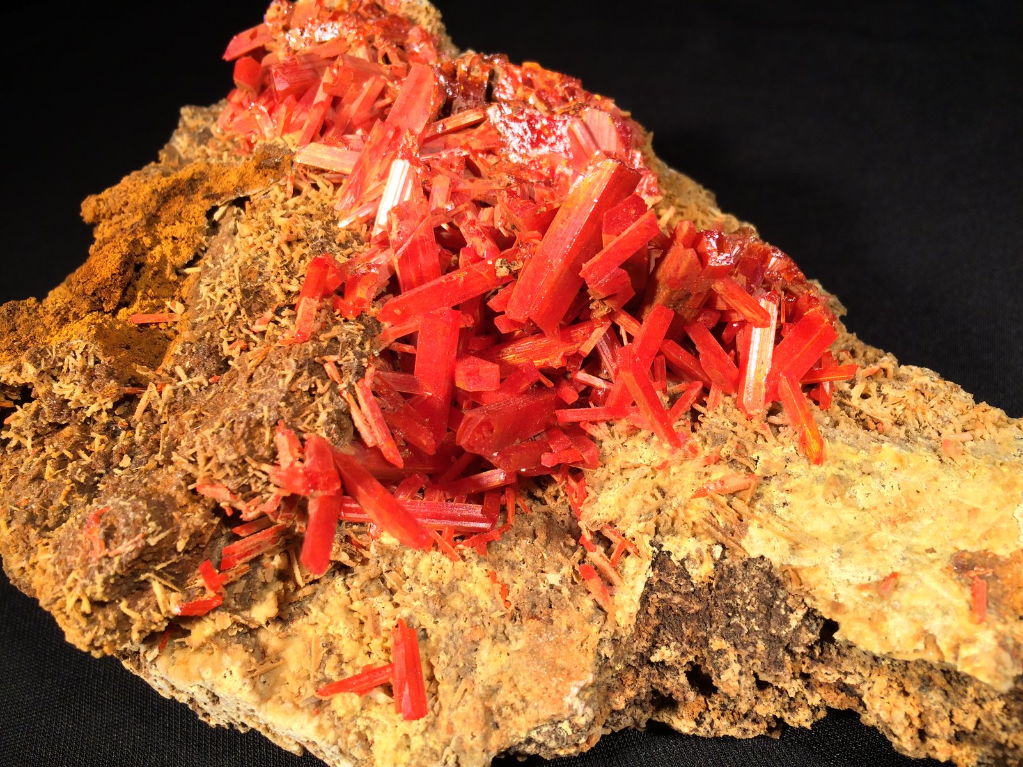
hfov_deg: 61.7
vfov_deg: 48.2
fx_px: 857
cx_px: 512
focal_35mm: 29
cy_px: 384
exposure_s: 1/120
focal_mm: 4.15
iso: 64
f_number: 2.2
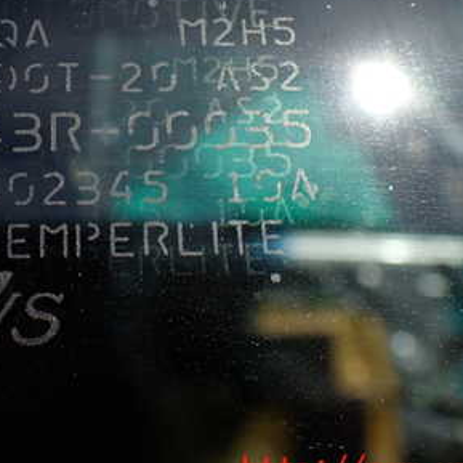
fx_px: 832
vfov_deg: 30.7
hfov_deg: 30.6
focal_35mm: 55
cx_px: 123
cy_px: 131
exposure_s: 1/250
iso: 100
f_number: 9
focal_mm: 5.4
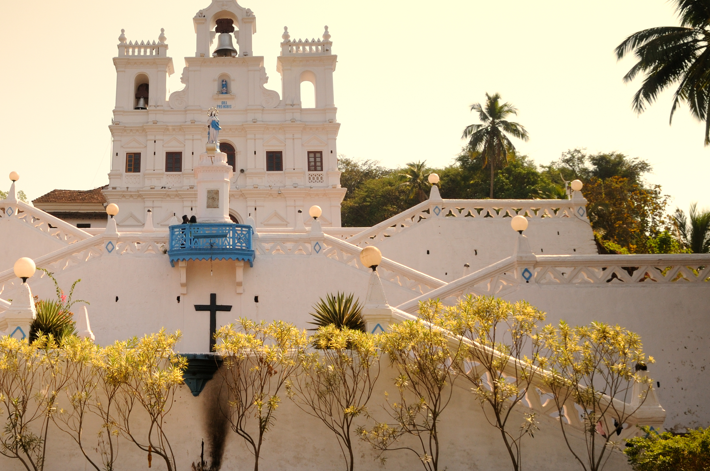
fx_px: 804
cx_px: 219
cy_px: 132
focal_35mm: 41
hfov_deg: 46.7
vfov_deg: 32.2
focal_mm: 17
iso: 200
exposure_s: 1/250
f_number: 8
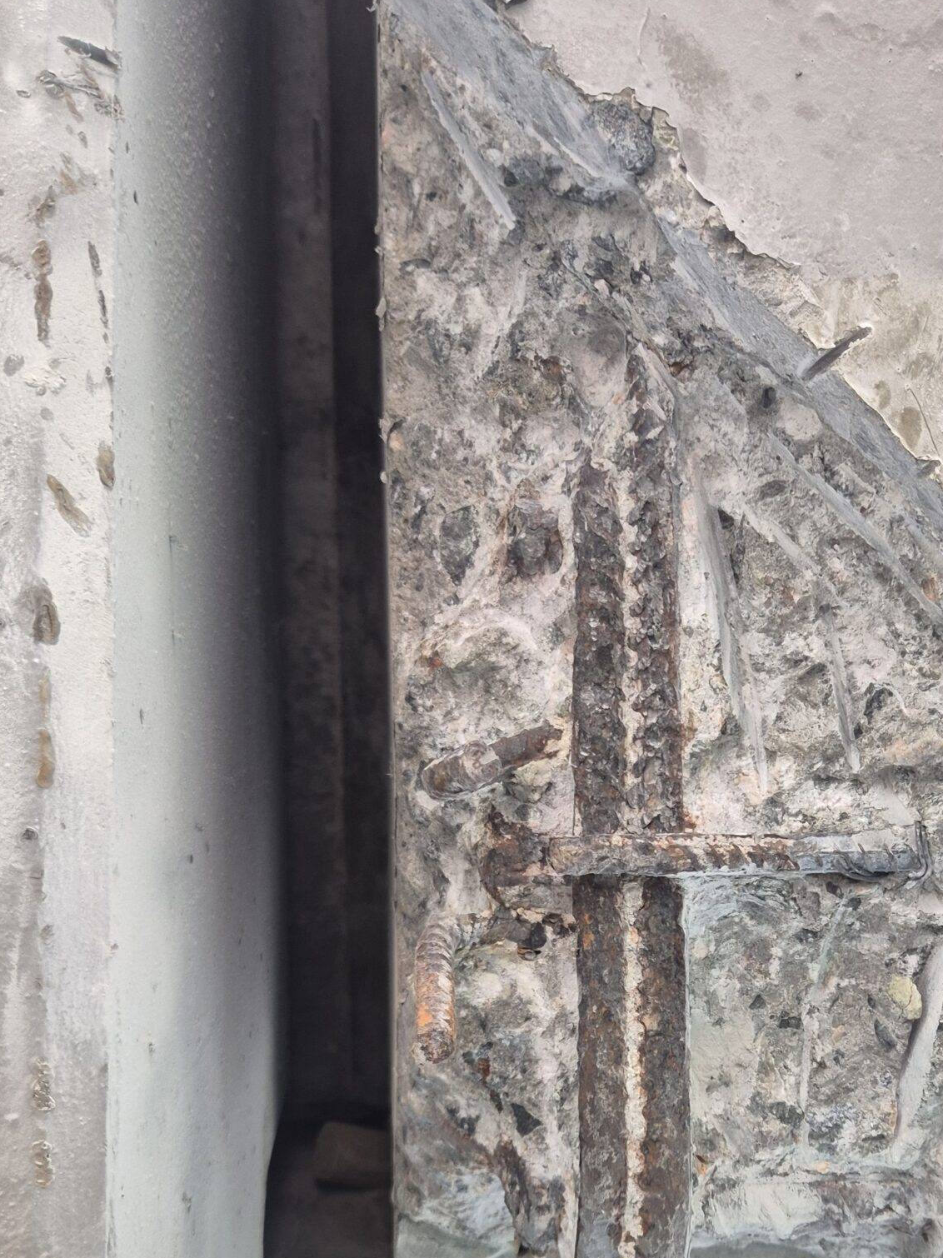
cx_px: 598
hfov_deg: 36.6
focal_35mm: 39
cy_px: 911
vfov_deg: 46.5
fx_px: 1417
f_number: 1.8
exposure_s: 1/100
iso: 125
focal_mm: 5.4
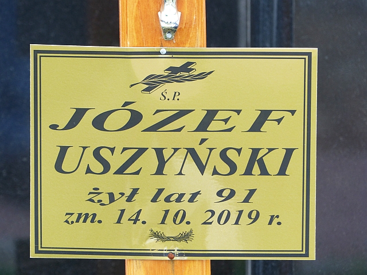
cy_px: 138
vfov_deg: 3.5
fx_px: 4538
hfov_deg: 4.6
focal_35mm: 428
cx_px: 184
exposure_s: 1/125
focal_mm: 77
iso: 100
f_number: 3.5
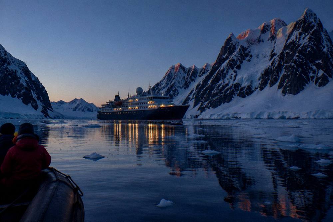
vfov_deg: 37.8
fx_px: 324
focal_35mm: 35
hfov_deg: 54.5
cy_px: 111
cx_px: 166
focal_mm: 35
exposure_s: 1/30
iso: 6400
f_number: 8
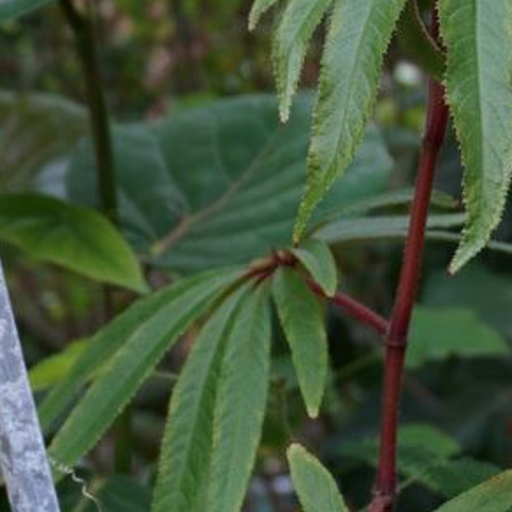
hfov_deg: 20.4
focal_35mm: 84
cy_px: 362
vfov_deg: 20.5
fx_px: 1406
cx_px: 424
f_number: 4.5
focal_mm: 24
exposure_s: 1/100
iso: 250
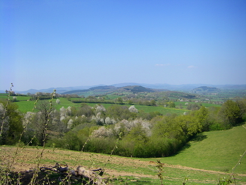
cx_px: 123
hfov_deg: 49.0
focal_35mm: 38
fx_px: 270
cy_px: 92
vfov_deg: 37.7
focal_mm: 6.3
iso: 64
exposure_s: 1/160
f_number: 7
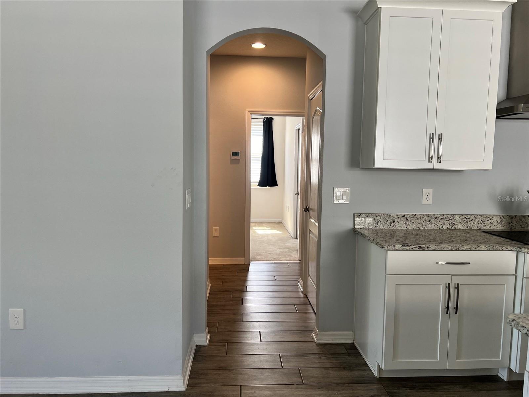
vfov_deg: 53.1
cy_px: 198
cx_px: 264
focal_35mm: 26
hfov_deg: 67.3
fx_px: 397
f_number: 1.5
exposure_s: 1/120
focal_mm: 5.7
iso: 80
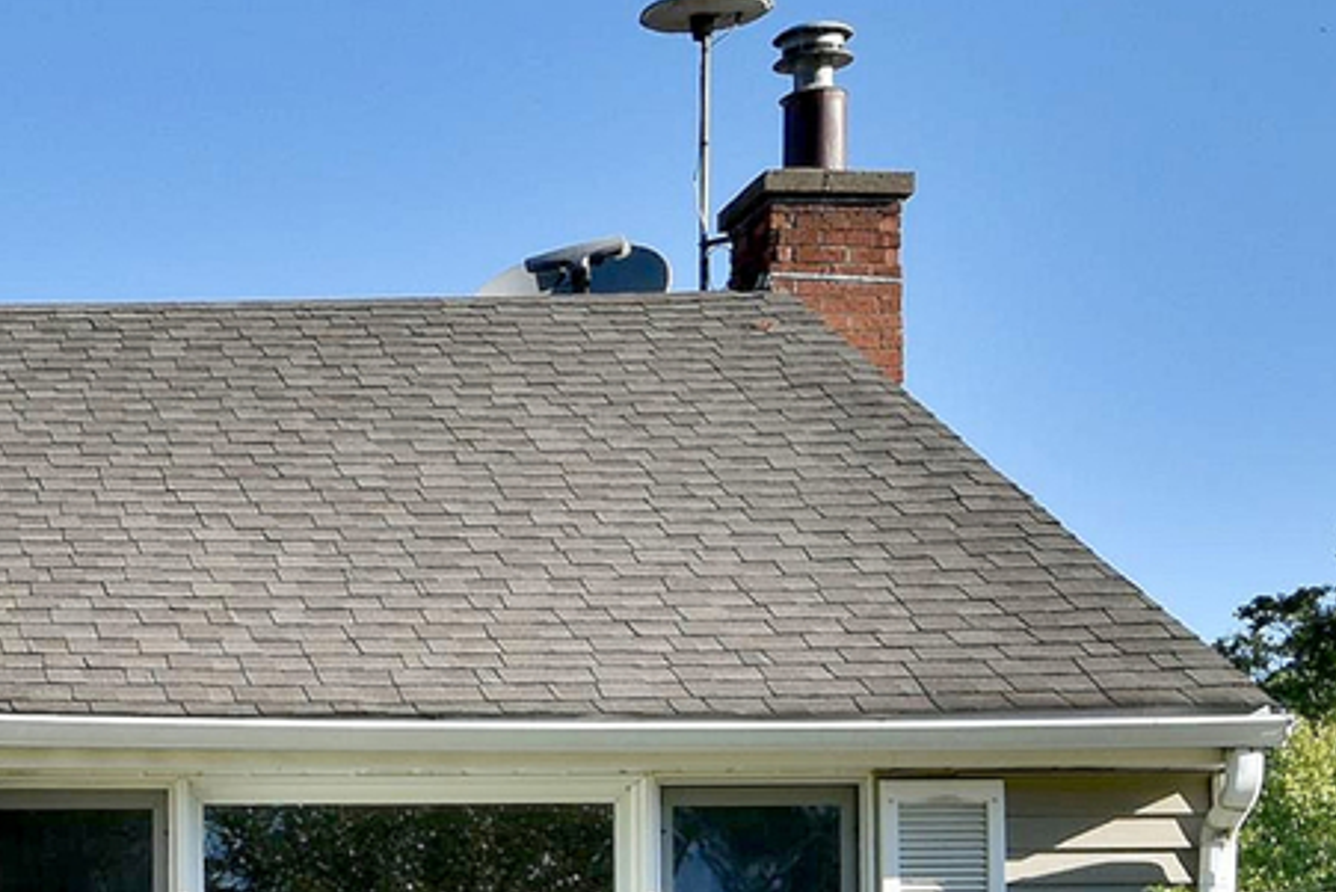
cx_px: -587
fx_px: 3601
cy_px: 907
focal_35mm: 97
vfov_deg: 13.9
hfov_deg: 18.8
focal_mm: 18
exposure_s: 1/400
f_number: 8
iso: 200
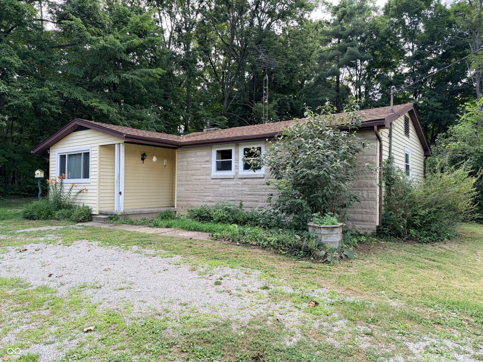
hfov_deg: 71.6
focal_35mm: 24
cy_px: 181
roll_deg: +0.3
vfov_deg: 56.8
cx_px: 242
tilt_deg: +0.5
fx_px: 335
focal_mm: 6.76
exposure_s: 1/178
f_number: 1.78
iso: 64
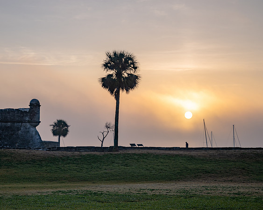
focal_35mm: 100
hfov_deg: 19.2
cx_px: 110
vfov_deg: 15.4
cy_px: 101
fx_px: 778
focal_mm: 70
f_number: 2.8
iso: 64
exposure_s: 1/2000
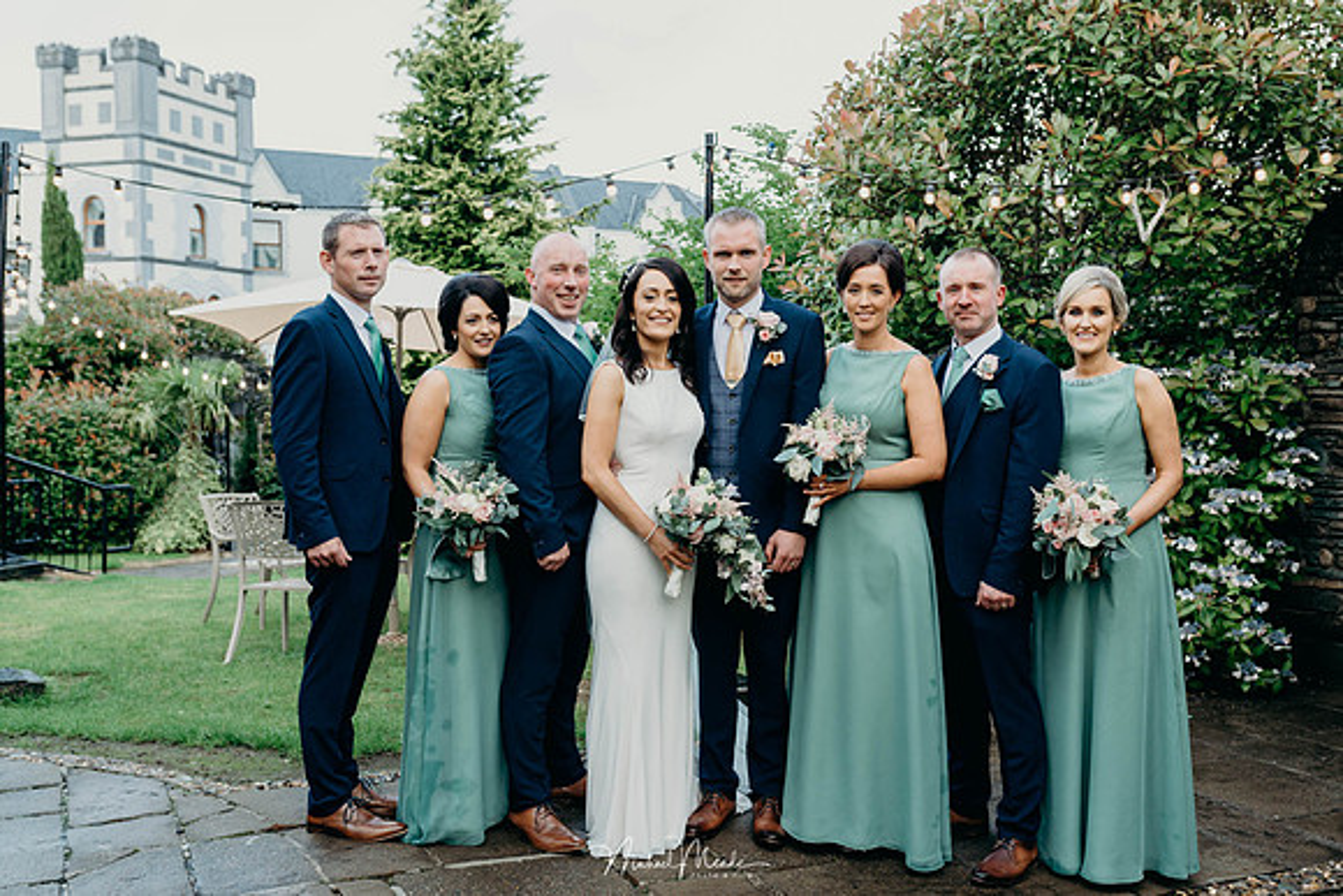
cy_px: 448
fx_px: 1306
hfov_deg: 54.4
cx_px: 672
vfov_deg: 37.9
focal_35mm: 35
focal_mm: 35
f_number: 4.5
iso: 320
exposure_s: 1/250
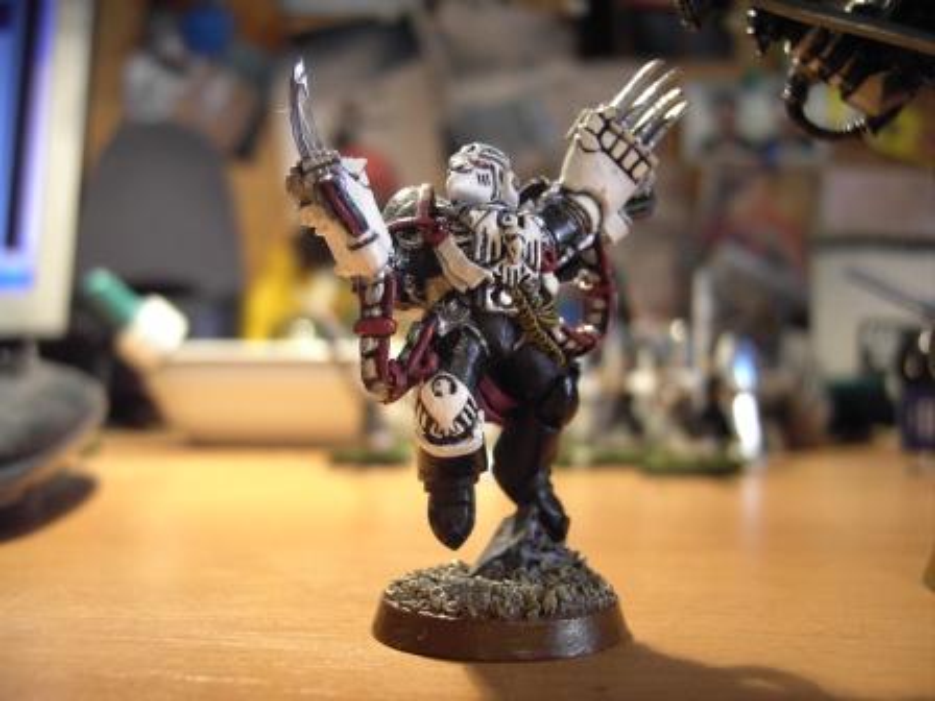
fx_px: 945
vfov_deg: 40.7
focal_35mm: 35
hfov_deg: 52.6
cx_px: 468
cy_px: 350
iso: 200
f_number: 2.8
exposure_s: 1/9.09
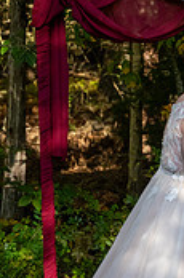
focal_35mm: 140
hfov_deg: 9.6
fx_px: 1080
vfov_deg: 14.6
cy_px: 217
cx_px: 199
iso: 6400
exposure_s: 1/6400
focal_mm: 54
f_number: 4
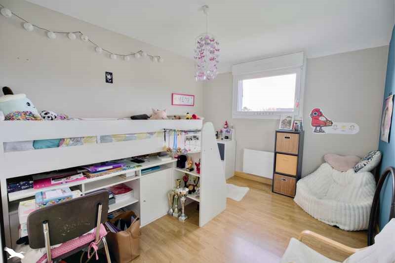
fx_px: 176
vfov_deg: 73.7
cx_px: 198
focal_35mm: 16
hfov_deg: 96.7
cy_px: 132
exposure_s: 1/160
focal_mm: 16
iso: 800
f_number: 8
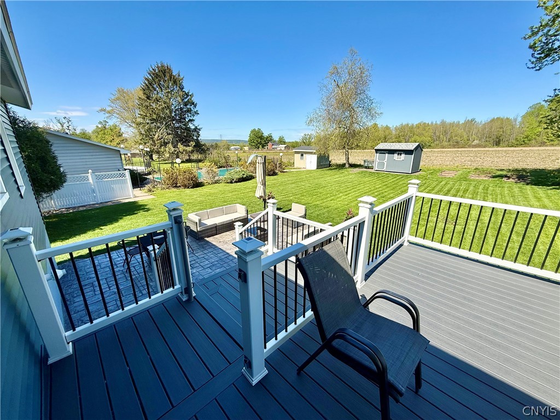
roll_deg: -0.3
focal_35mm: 14
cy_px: 210
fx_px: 226
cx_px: 280
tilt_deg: -16.7
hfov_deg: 102.1
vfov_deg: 85.7
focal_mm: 2.22
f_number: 2.2
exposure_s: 1/1572
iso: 50
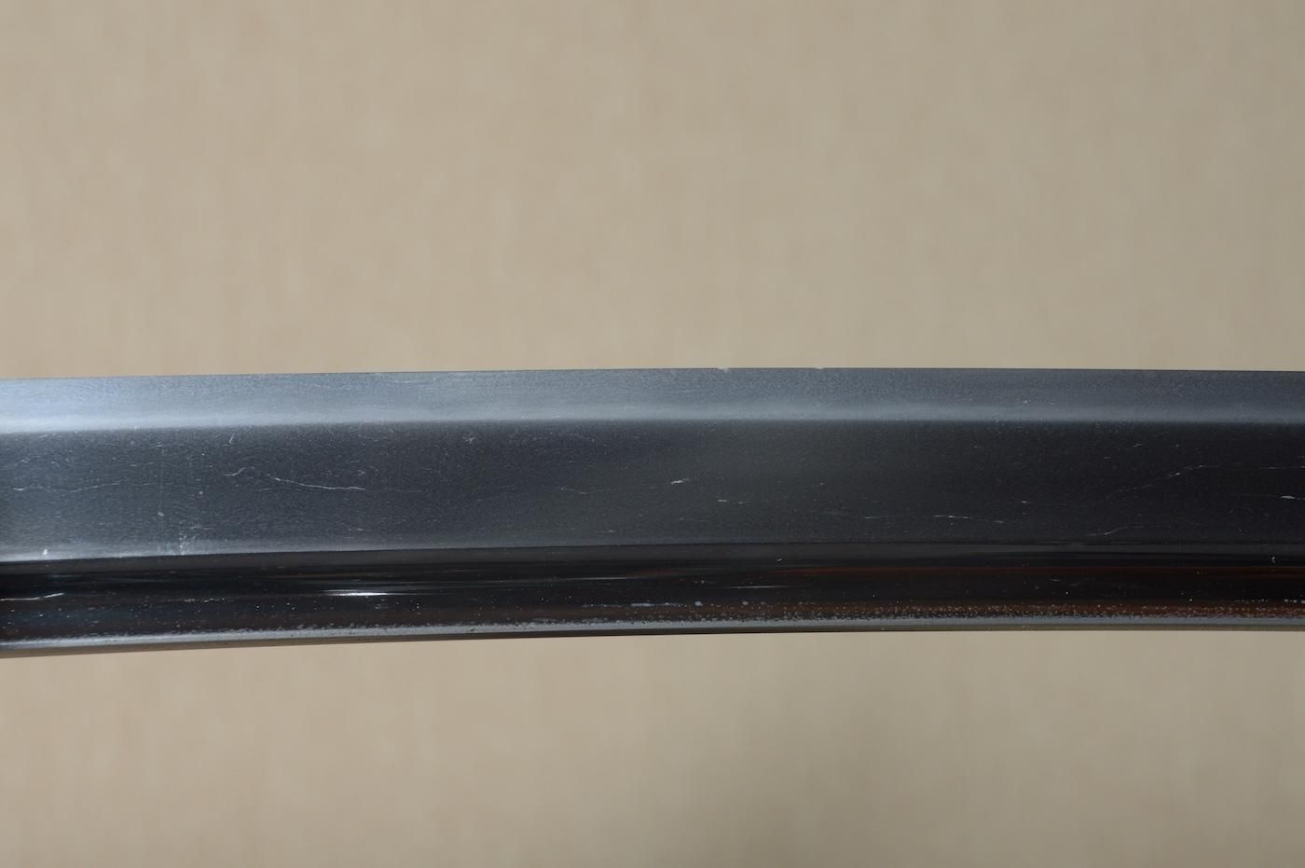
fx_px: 4618
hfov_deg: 16.1
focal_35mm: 128
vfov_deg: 10.7
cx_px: 652
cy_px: 434
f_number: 11
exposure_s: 1/1.6
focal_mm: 85
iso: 400
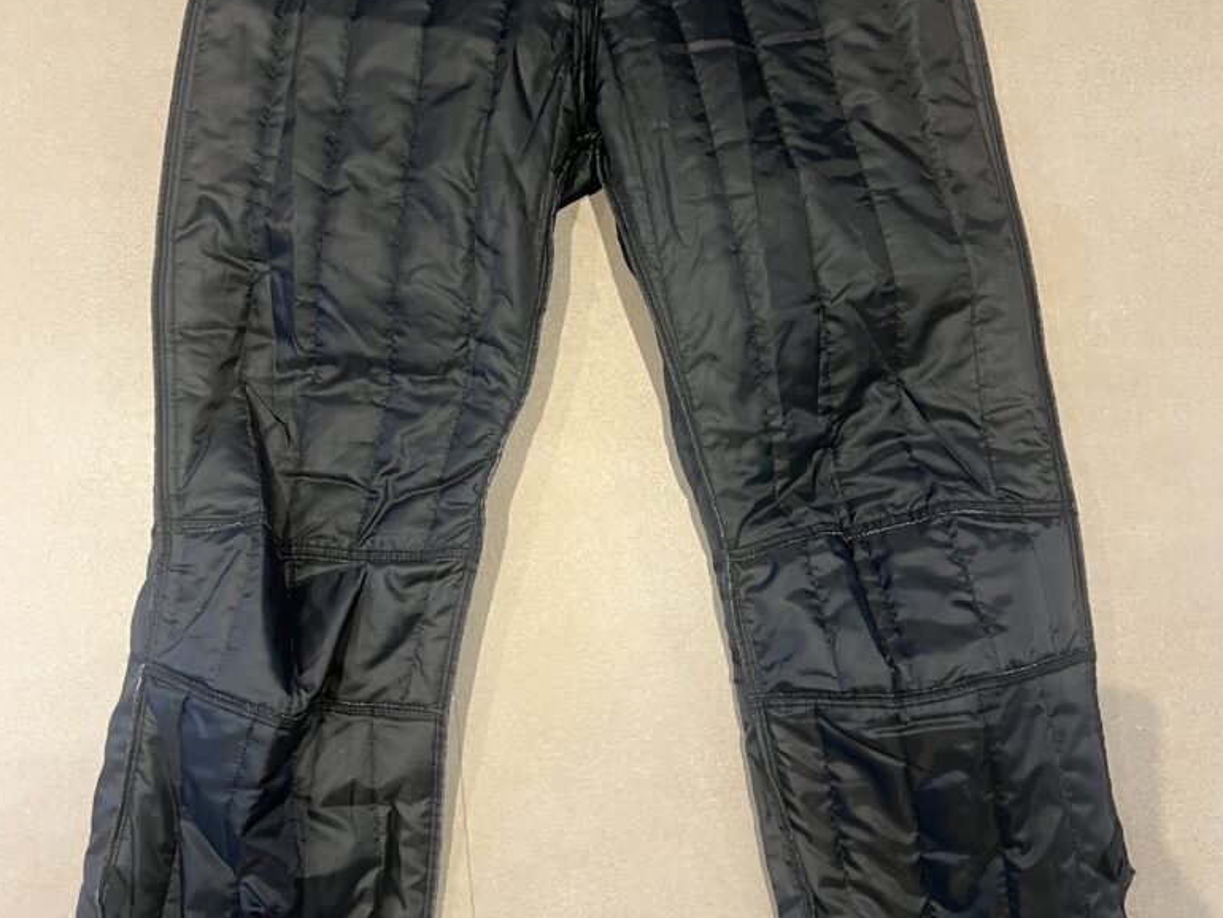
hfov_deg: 65.3
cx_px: 602
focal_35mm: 27
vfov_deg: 51.4
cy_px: 454
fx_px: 954
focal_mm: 5.7
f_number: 1.5
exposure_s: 1/50
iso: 200
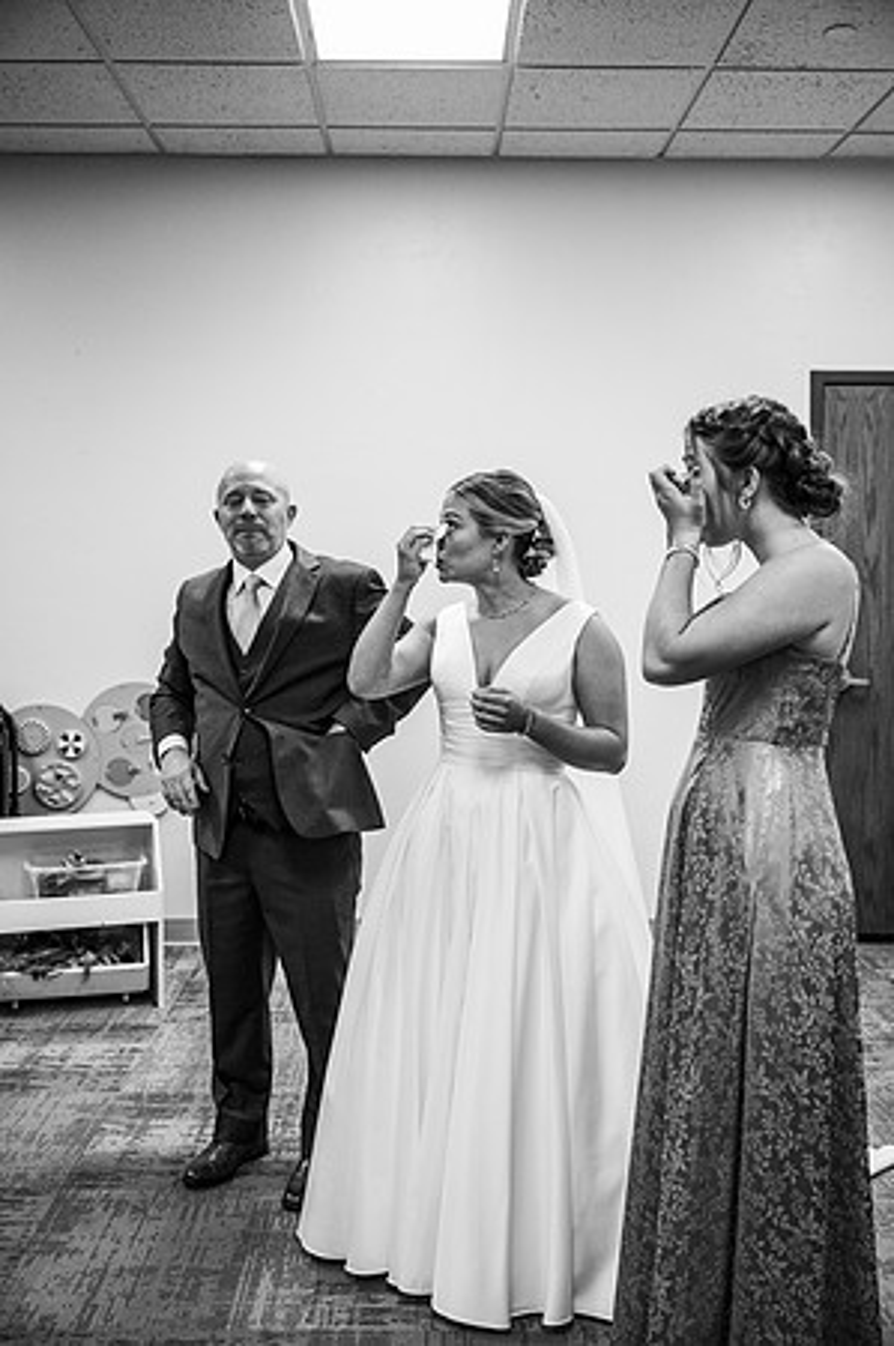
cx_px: 447
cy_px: 673
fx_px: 1381
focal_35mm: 37
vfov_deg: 51.9
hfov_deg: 35.9
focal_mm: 37
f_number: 3.2
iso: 2000
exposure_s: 1/320
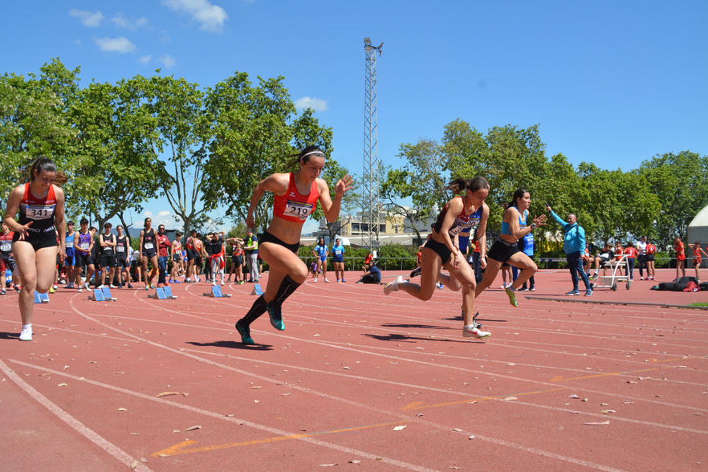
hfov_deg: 40.3
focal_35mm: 49
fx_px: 964
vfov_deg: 27.5
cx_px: 349
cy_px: 235
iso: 400
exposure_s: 1/1600
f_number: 7.1
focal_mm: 32
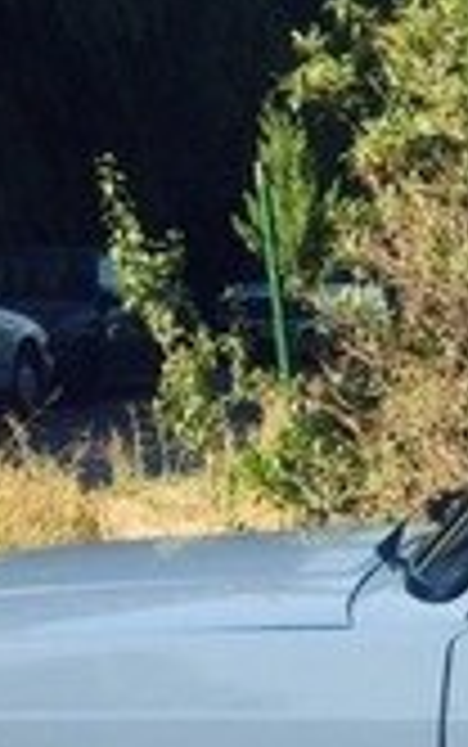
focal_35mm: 139
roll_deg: +0.0
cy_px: 866
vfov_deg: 14.6
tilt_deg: -11.6
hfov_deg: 8.8
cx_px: 1026
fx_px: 2832
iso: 50
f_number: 2.4
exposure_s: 1/630
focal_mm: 4.12
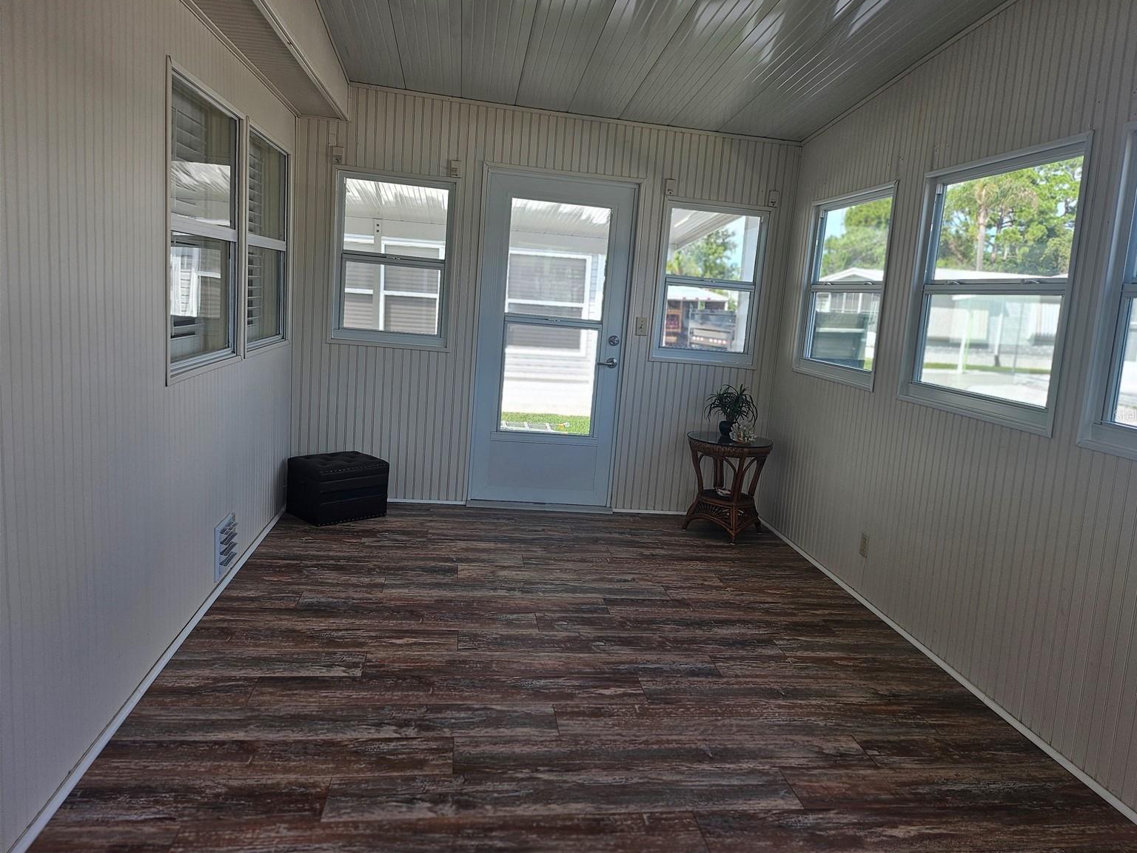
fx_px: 821
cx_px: 591
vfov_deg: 54.9
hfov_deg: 69.4
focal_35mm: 25
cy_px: 415
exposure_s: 1/490
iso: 50
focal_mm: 5
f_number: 1.8
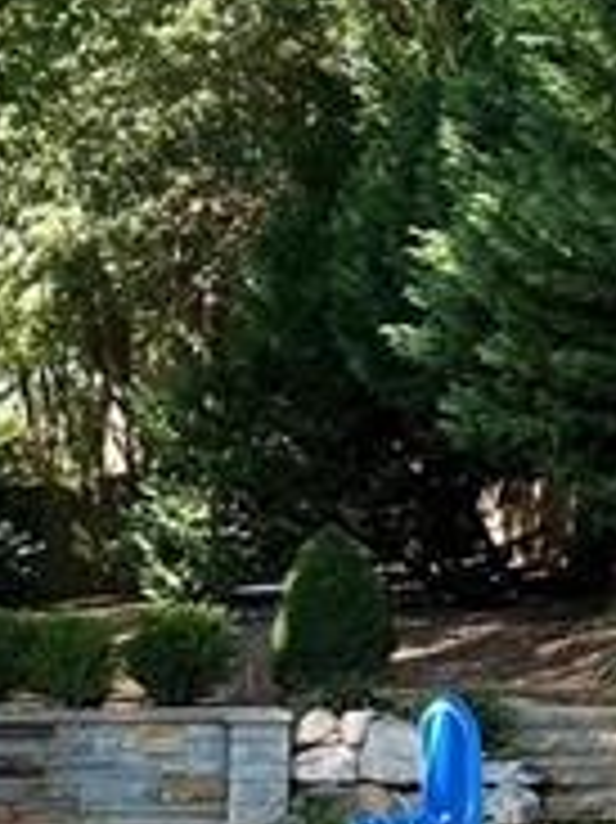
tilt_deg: -4.0
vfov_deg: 17.8
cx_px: -166
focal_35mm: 109
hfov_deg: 13.1
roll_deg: +1.1
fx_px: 2589
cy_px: 725
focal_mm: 5.7
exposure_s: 1/780
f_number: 1.5
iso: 50
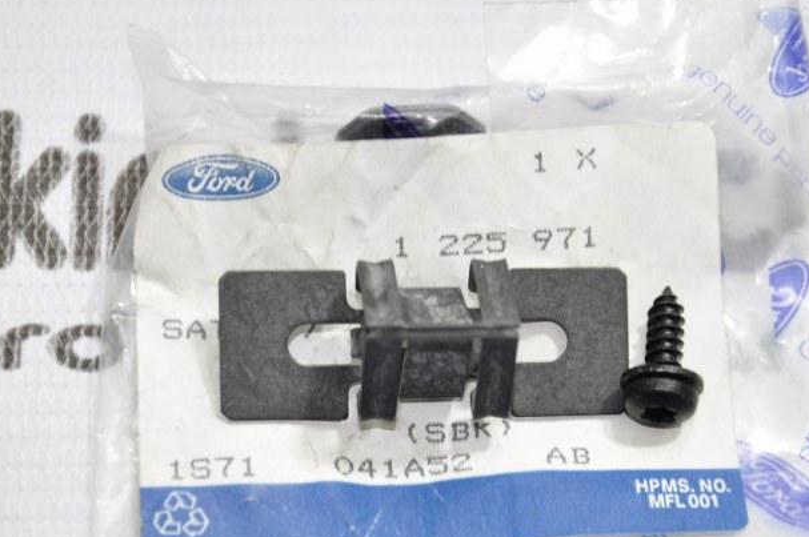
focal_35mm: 178
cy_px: 389
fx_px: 3995
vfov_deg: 7.7
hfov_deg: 11.6
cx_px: 462
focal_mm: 80
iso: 200
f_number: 5.3
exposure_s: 1/10
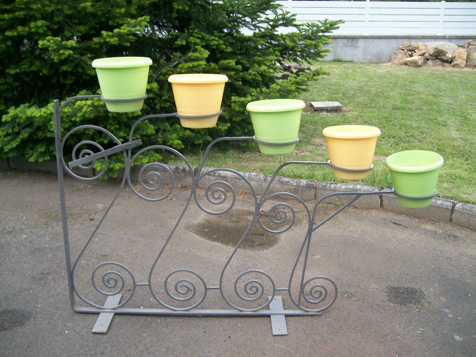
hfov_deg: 52.6
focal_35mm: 35
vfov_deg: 40.7
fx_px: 481
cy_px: 178
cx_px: 238
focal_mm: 5.8
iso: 80
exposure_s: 1/247
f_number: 2.8
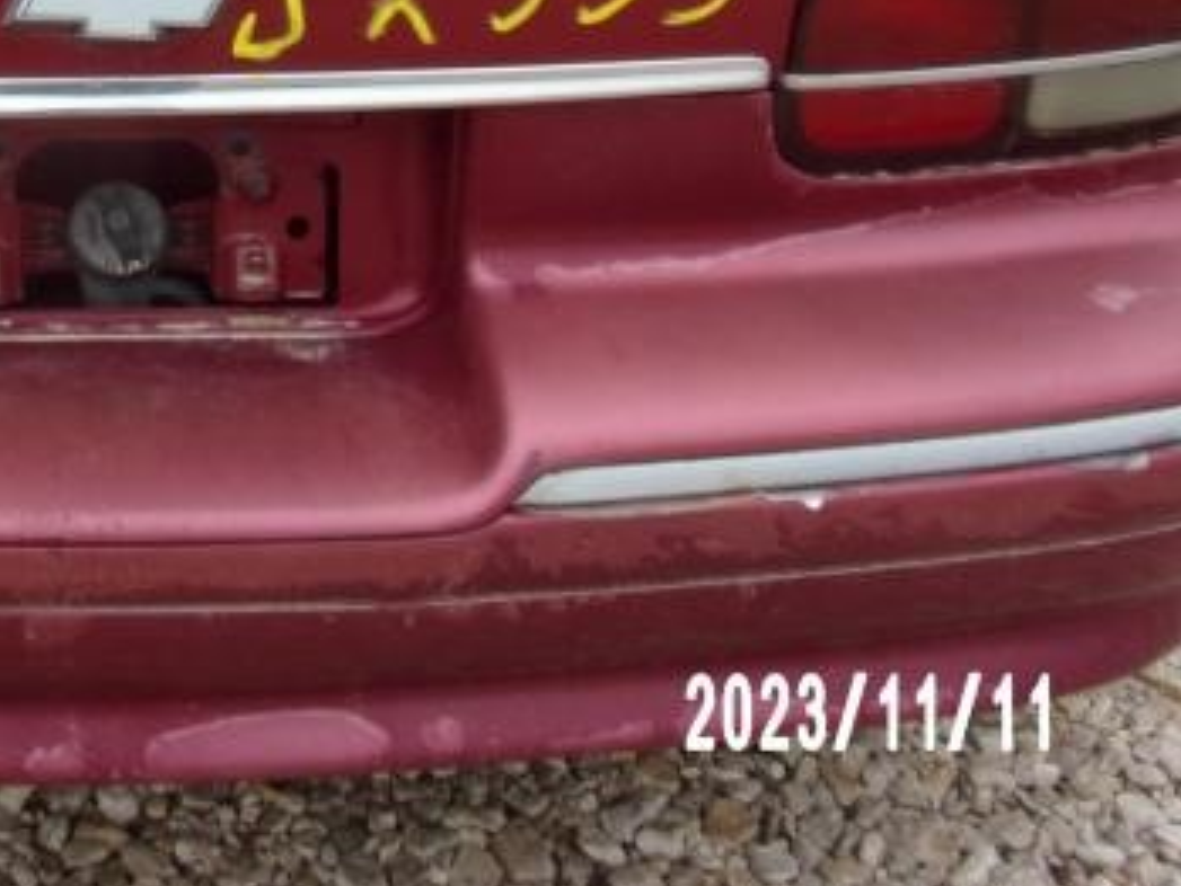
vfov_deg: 24.8
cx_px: 102
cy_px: -78
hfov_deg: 33.0
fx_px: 1877
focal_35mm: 55
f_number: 3.3
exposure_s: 1/350
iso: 80
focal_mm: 4.3
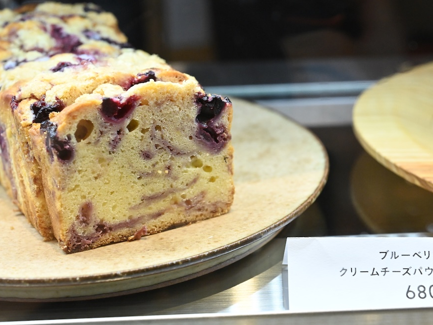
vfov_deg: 22.3
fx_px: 826
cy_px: 163
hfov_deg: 29.4
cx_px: 226
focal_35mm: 66
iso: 6400
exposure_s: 1/640
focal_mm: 60
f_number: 8
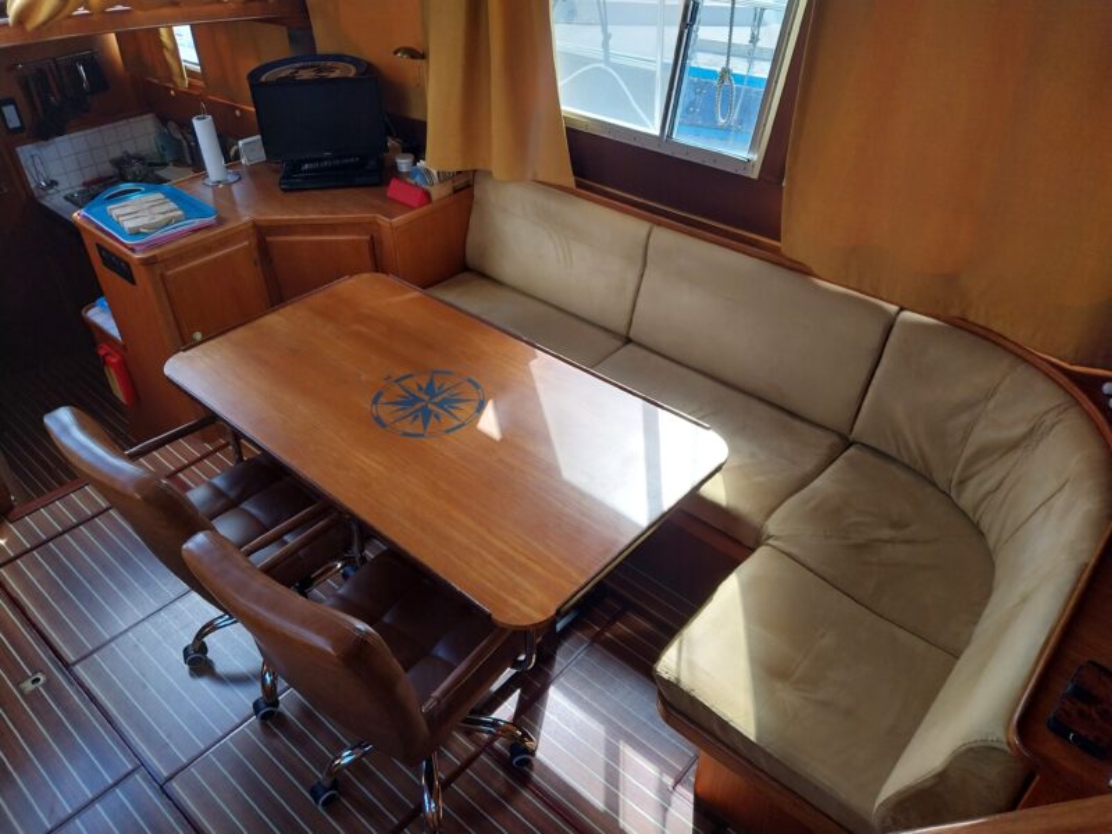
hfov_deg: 67.3
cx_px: 556
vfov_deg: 53.1
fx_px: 835
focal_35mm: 26
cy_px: 417
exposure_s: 1/100
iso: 40
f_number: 1.8
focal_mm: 4
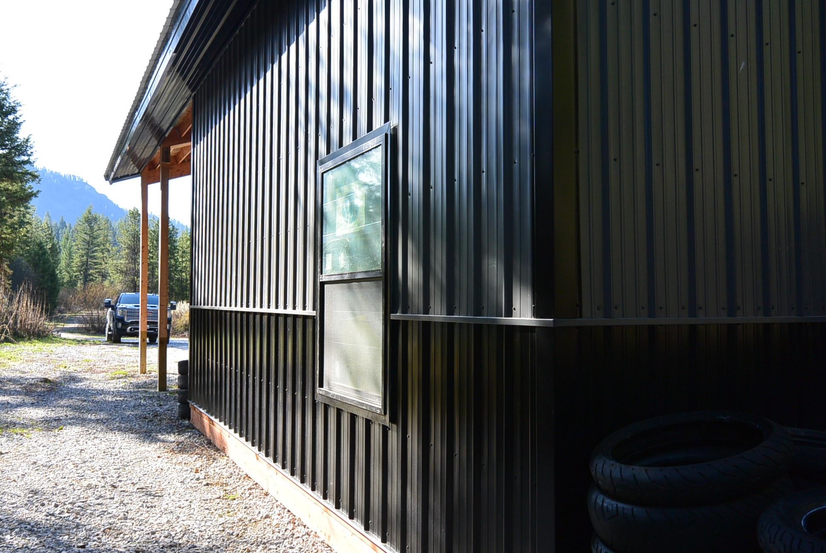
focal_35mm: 29
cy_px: 276
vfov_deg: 45.1
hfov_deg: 63.6
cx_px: 413
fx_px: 666
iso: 125
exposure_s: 1/250
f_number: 4
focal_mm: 11
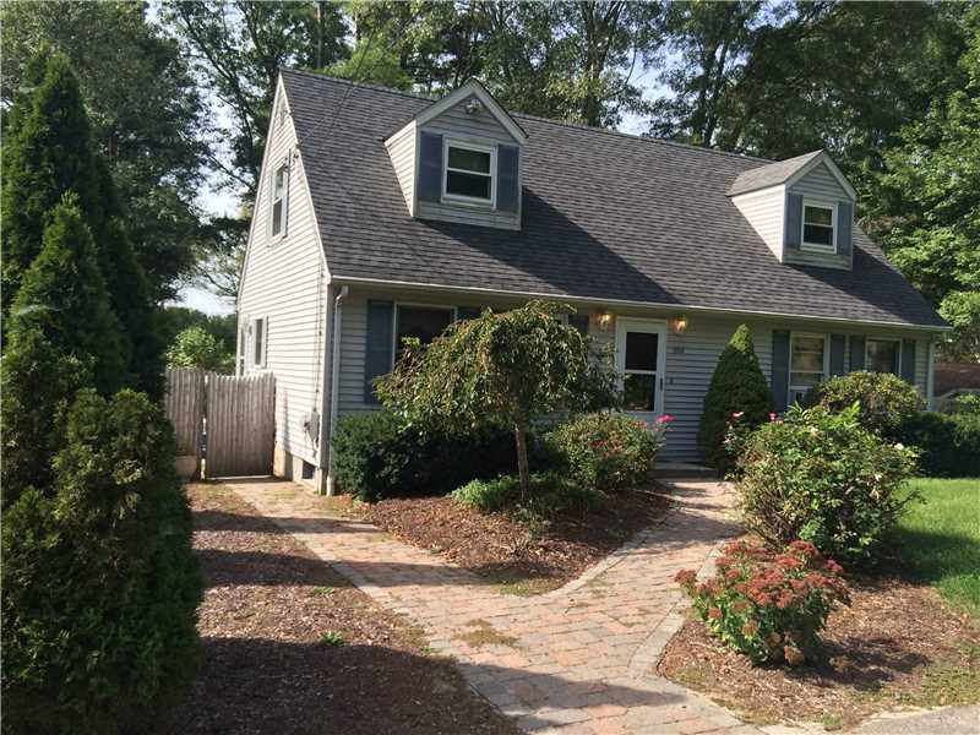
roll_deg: -1.5
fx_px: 821
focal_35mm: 29
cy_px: 368
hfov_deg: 61.7
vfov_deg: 48.2
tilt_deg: +0.1
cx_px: 490
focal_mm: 4.15
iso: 32
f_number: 2.2
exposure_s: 1/838
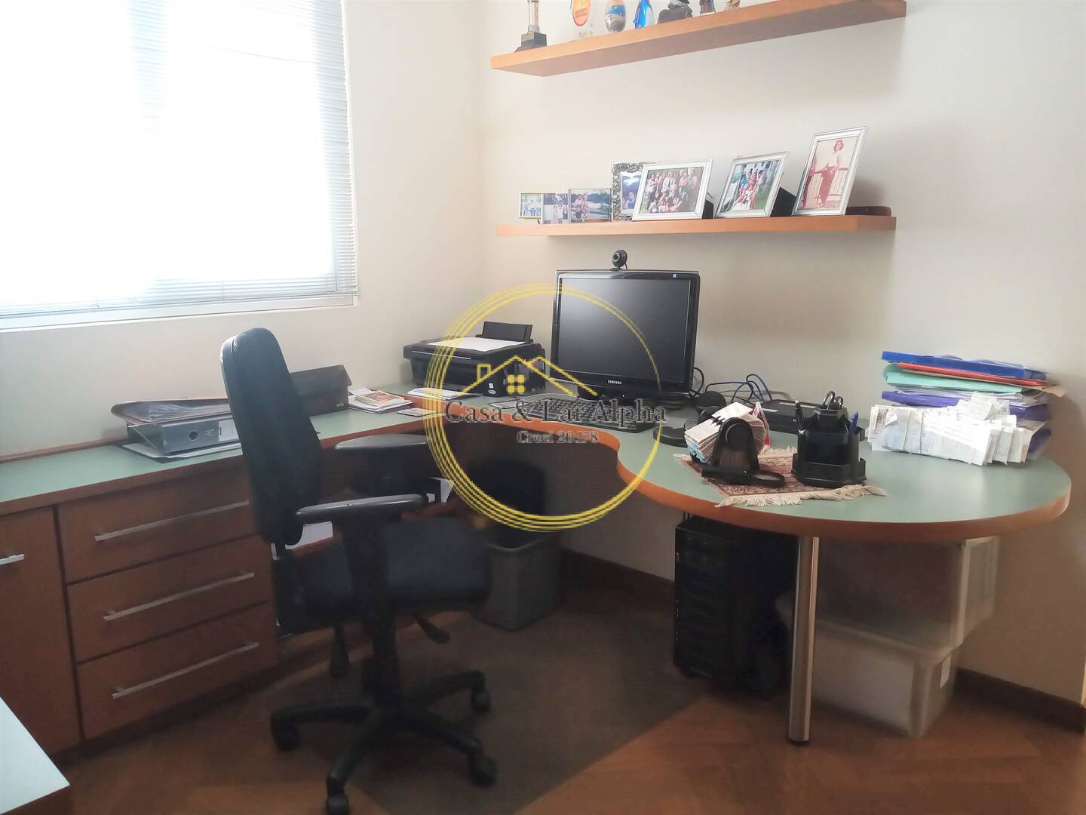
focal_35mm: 20
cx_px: 543
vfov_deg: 66.0
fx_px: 627
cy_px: 408
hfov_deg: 81.7
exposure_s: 1/24
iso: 432
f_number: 2
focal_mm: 3.54
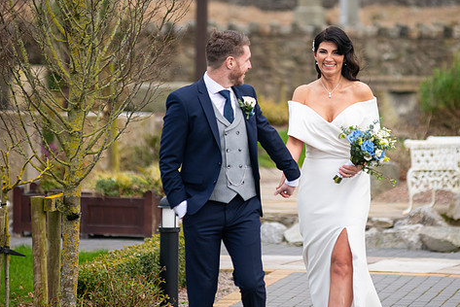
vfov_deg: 5.6
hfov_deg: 8.4
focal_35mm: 245
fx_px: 3132
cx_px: 277
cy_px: 133
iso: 250
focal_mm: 200
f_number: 3.5
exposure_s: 1/200
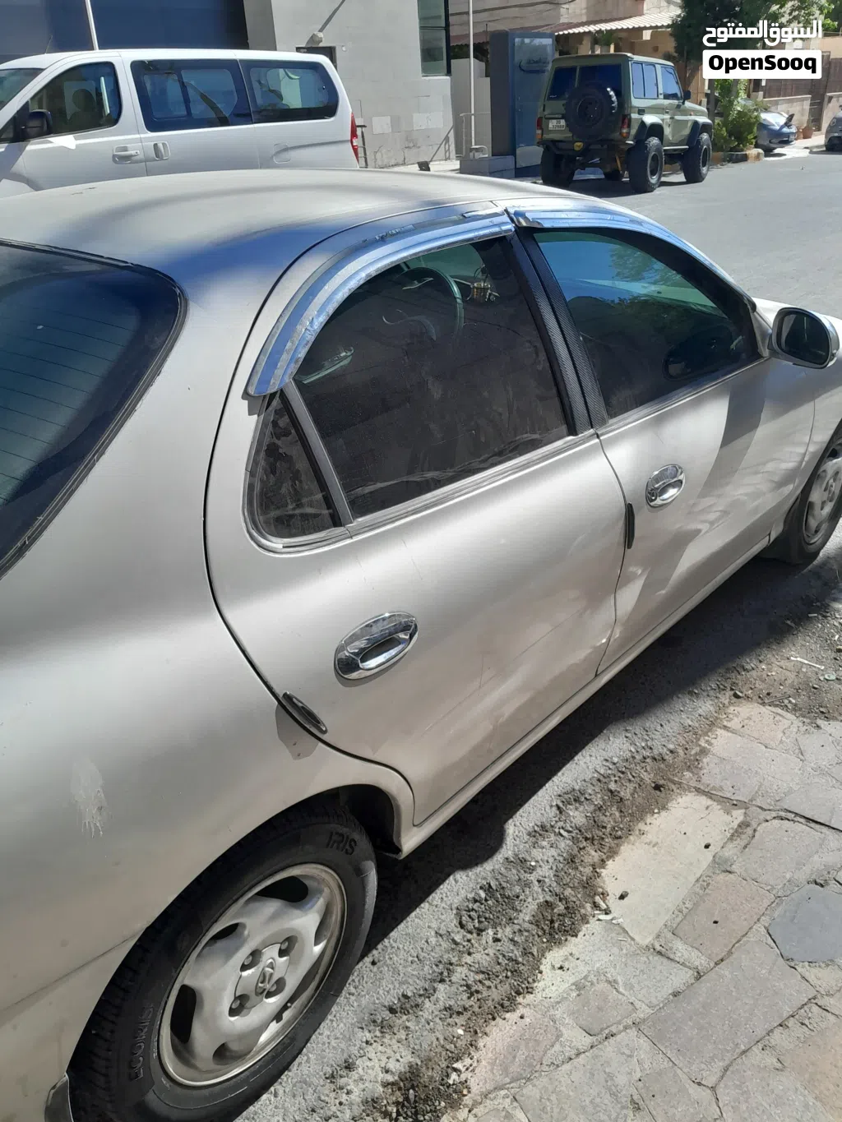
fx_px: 843
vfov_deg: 67.3
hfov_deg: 53.1
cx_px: 421
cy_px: 561
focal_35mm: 26
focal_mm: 3.98
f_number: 1.8
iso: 40
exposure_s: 1/444
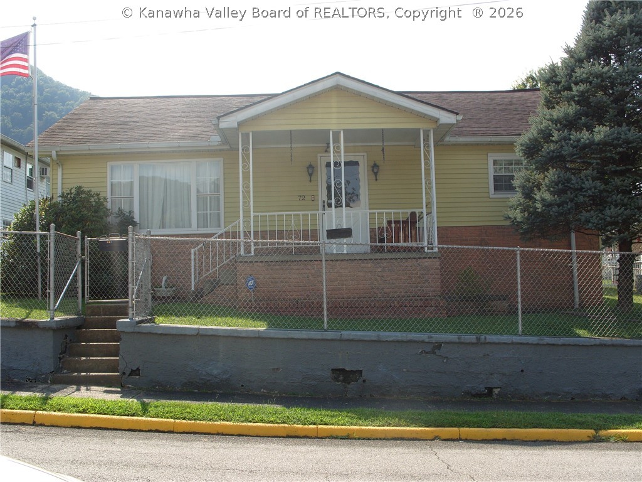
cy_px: 241
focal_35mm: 35
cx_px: 321
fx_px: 649
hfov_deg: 52.6
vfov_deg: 40.7
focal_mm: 7.8
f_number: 5.7
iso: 80
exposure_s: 1/250
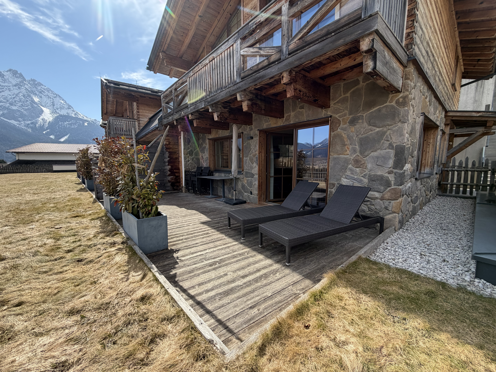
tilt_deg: -6.0
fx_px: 201
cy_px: 186
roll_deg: +0.6
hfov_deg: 102.1
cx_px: 248
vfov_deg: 85.7
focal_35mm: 14
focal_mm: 2.22
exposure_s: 1/672
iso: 40
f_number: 2.2
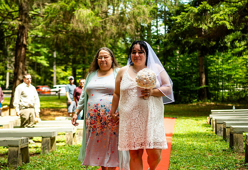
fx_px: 362
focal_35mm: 52
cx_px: 133
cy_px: 95
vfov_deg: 26.3
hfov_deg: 37.8
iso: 80
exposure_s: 1/1000
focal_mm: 35
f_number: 2
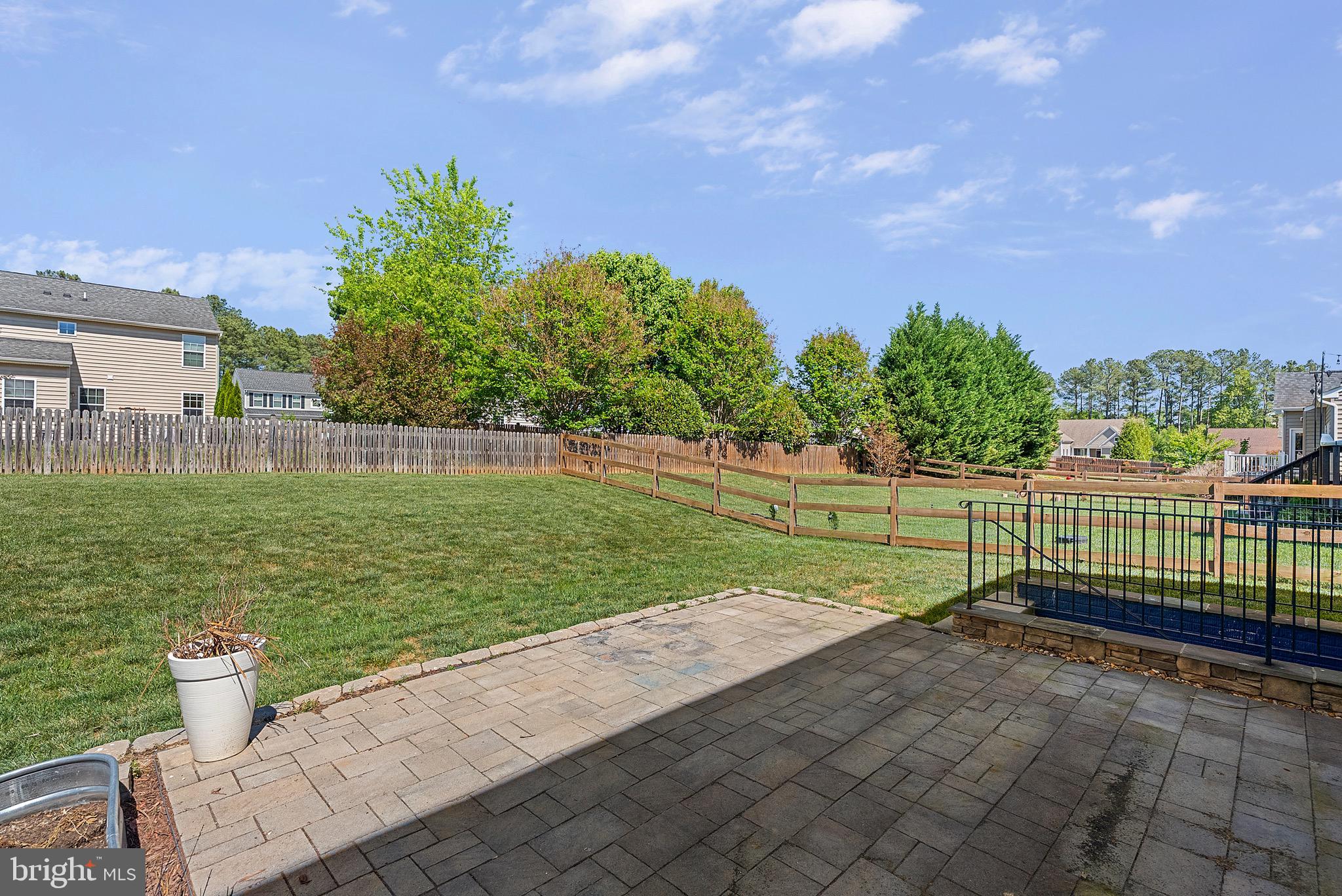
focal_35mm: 16
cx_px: 671
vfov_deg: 73.8
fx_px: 597
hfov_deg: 96.7
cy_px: 448
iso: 800
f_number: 8
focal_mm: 16
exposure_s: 1/200
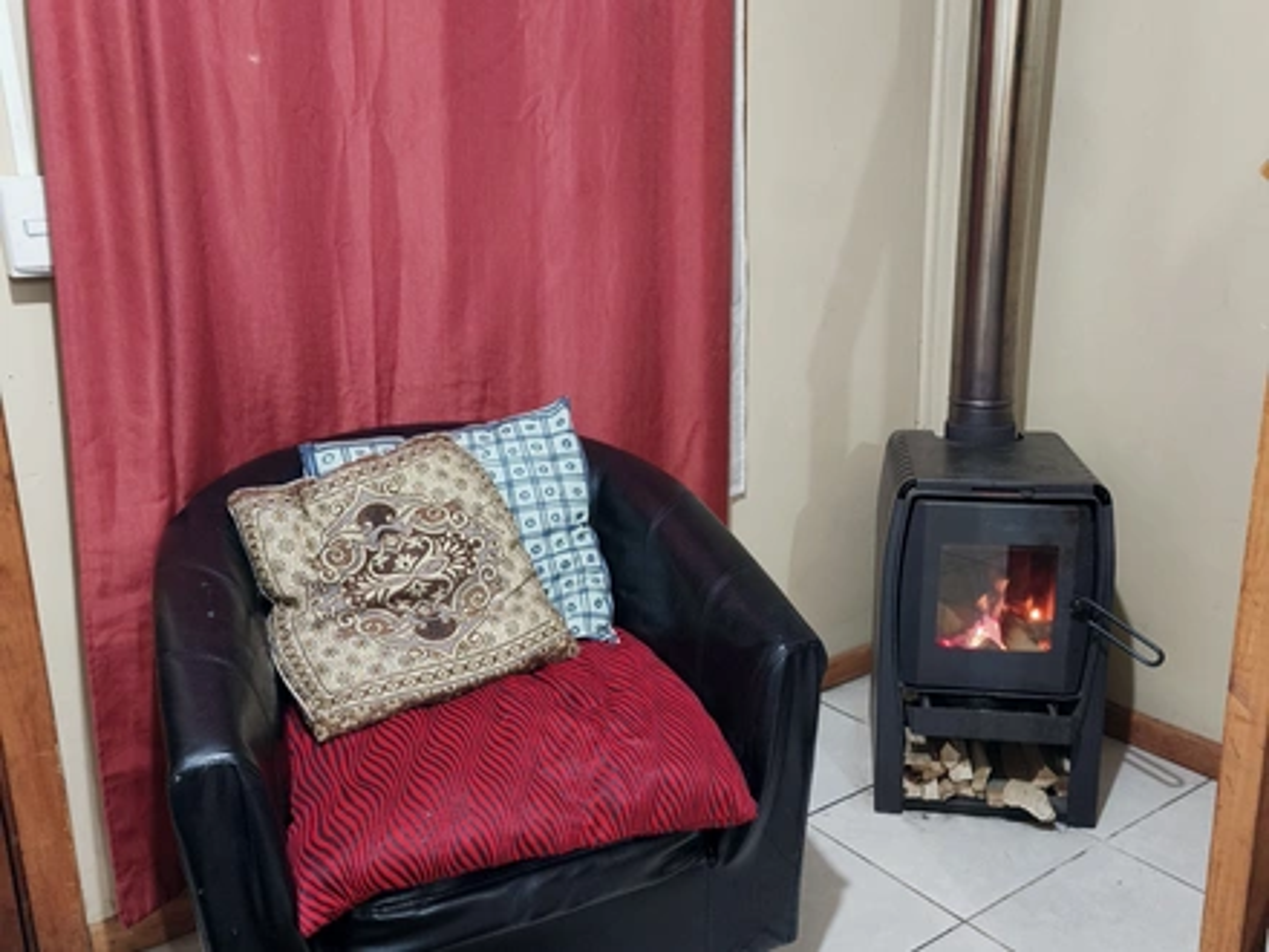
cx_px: 634
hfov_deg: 73.9
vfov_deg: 58.9
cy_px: 476
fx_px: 843
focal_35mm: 23
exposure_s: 1/25
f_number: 1.7
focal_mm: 5.35
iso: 1000
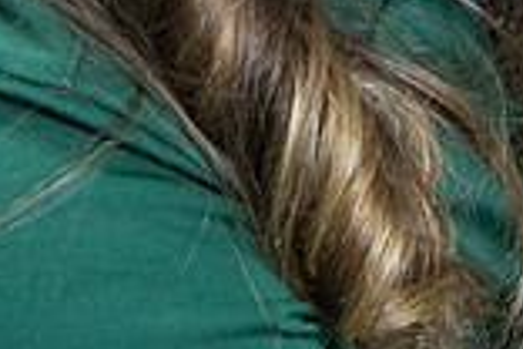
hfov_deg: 22.7
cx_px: 369
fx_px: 1293
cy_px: -284
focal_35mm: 89
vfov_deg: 13.7
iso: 2000
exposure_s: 1/160
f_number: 3.5
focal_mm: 24
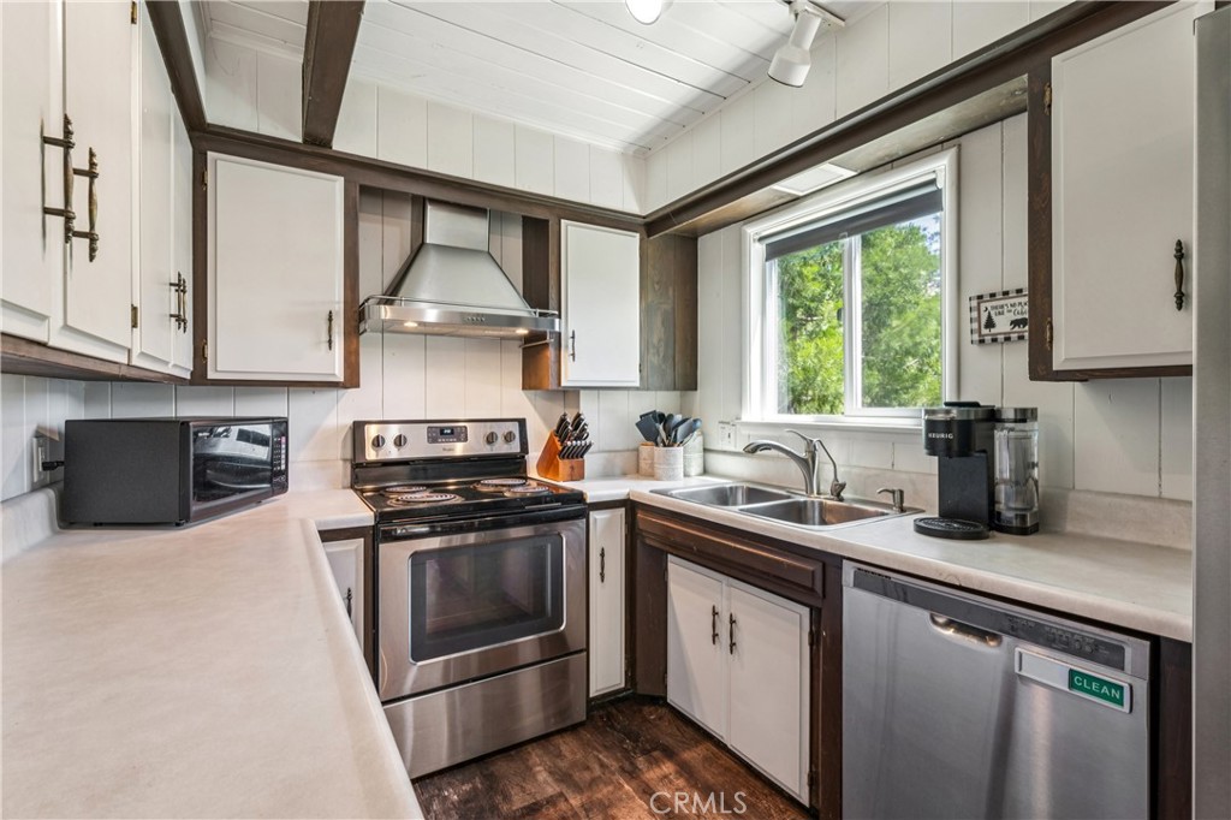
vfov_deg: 72.7
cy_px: 410
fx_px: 557
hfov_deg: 95.7
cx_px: 616
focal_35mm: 16
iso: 100
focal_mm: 16.3
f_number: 13
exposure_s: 1/2
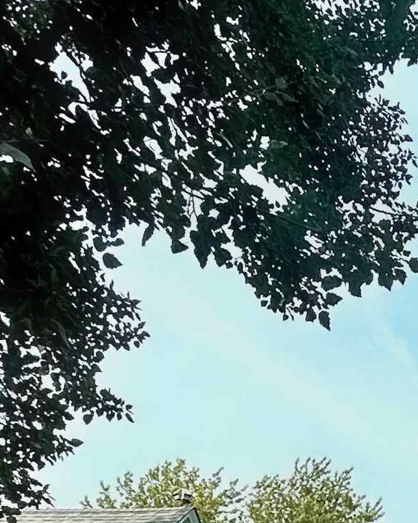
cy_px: 726
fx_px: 1037
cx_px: 849
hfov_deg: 16.7
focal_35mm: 67
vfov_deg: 23.9
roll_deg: +0.8
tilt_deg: +9.5
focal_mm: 1.54
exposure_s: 1/649
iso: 32
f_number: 2.4
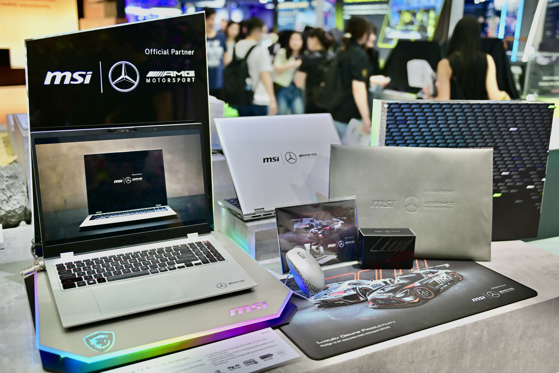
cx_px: 280
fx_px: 543
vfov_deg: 37.9
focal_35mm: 35
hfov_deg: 54.4
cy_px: 186
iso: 200
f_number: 2.8
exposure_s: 1/125
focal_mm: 35
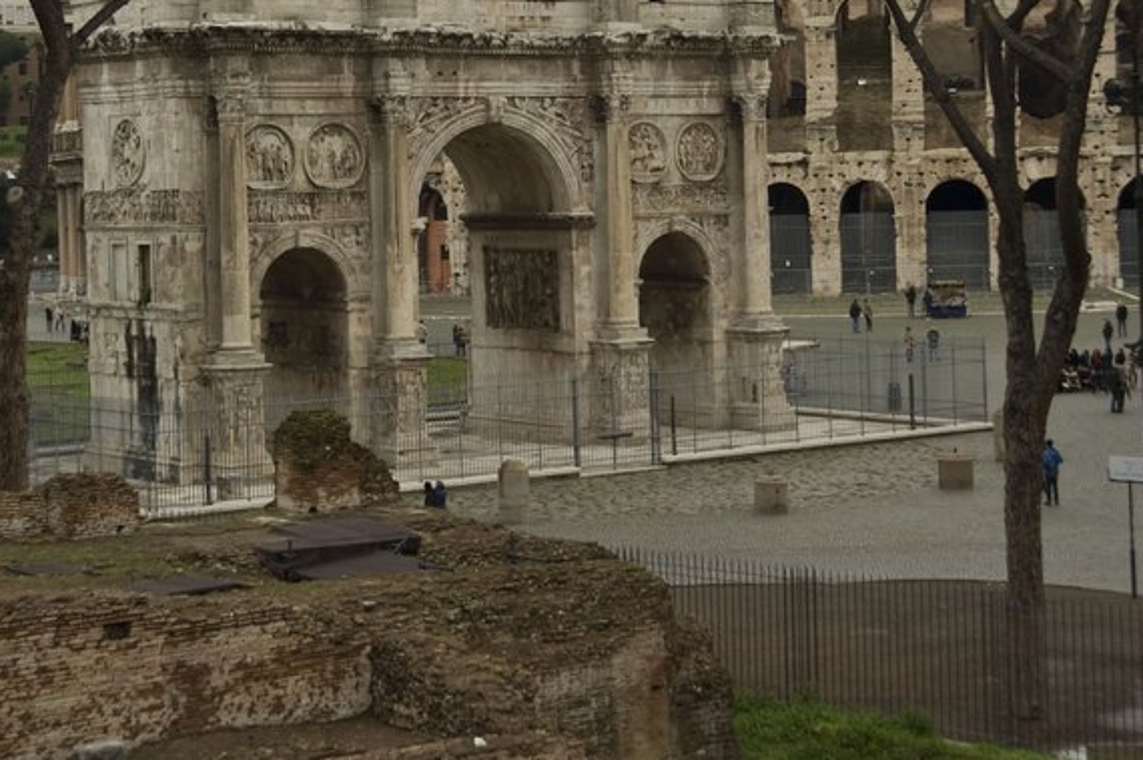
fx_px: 2506
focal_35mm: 79
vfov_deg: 17.1
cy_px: 165
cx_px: 525
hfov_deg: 25.7
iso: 200
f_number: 6.3
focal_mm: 45
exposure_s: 1/160
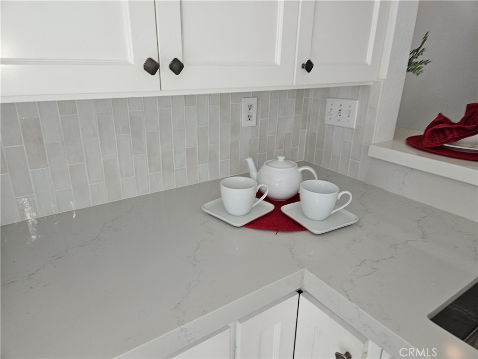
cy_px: 180
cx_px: 239
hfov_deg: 73.9
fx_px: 318
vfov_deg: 58.9
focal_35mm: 23
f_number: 1.8
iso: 32
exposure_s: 1/60
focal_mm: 5.4
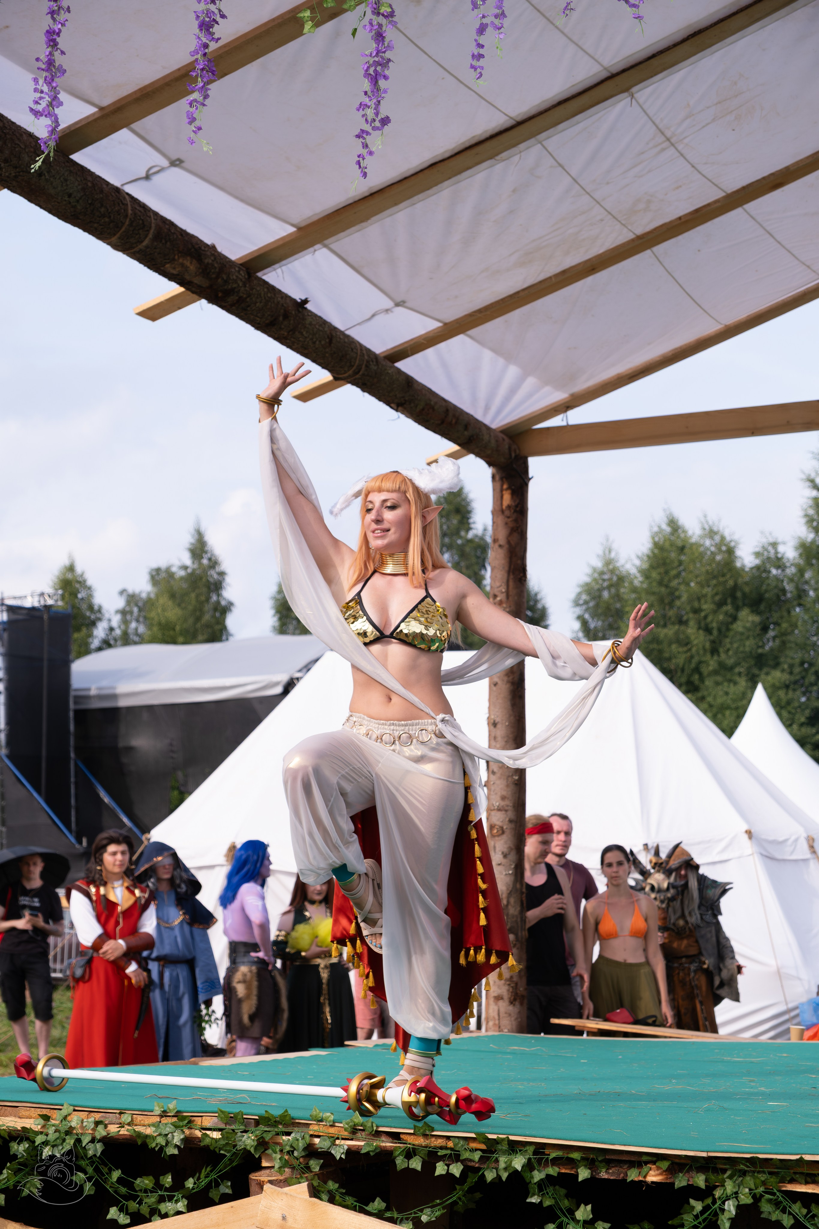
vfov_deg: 29.7
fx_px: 2320
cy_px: 614
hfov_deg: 20.0
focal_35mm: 68
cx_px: 410
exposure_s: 1/800
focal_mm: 45.5
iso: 200
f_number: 4
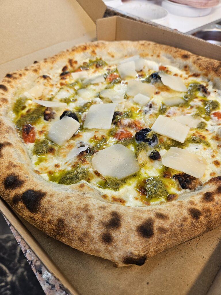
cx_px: 110
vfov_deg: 73.9
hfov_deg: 58.9
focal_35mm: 23
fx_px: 196
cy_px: 148
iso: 100
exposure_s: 1/100
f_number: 1.8
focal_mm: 5.4
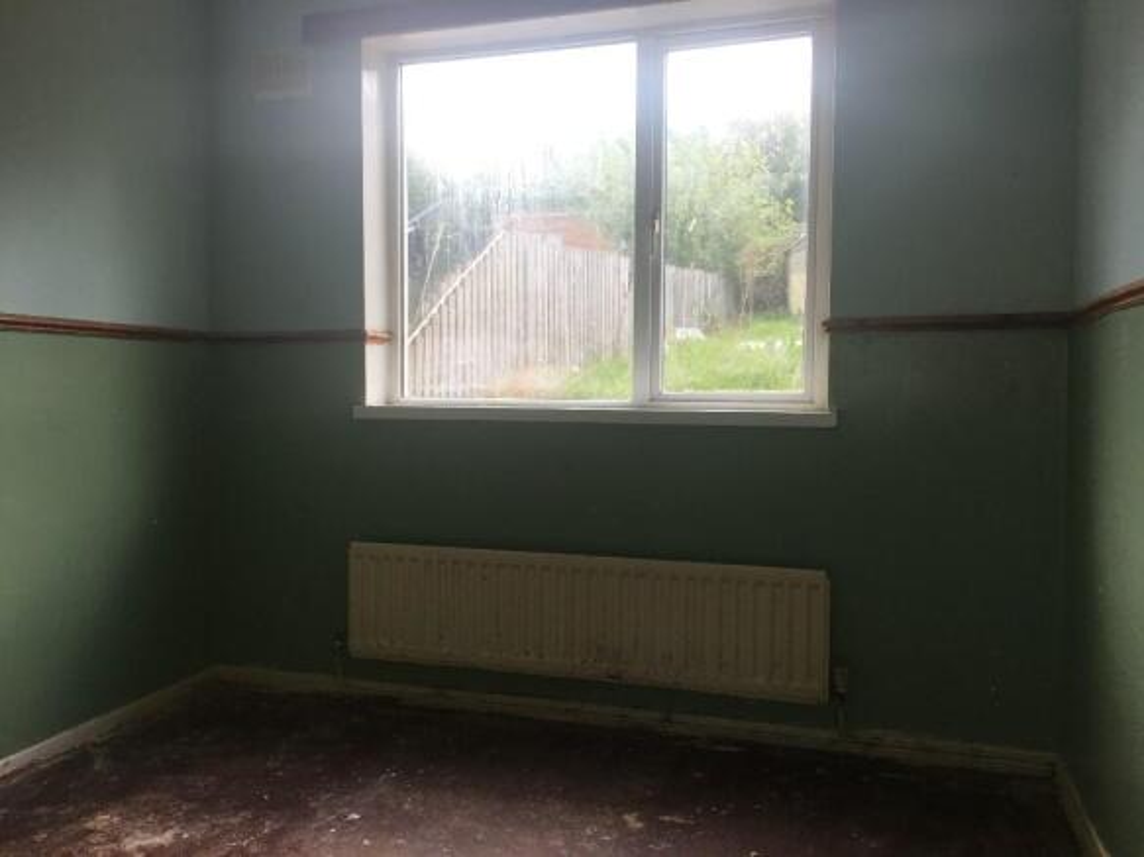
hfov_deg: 61.7
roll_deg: +0.0
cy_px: 428
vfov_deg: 48.2
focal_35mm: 29
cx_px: 572
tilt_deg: -3.3
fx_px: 958
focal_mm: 4.15
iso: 32
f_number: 2.2
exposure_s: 1/165
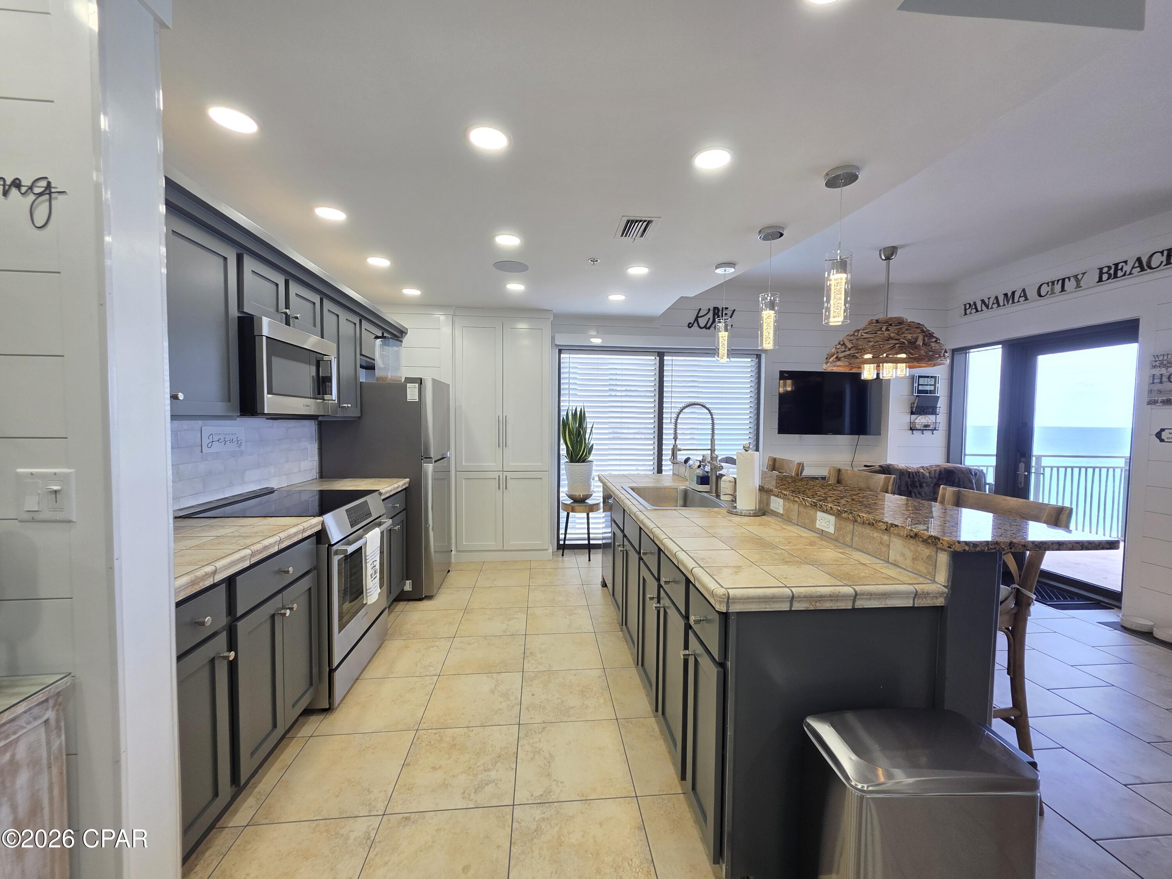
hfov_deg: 106.2
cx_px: 586
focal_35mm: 13
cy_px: 440
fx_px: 440
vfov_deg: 89.9
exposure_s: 1/120
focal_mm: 2.2
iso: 80
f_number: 1.9
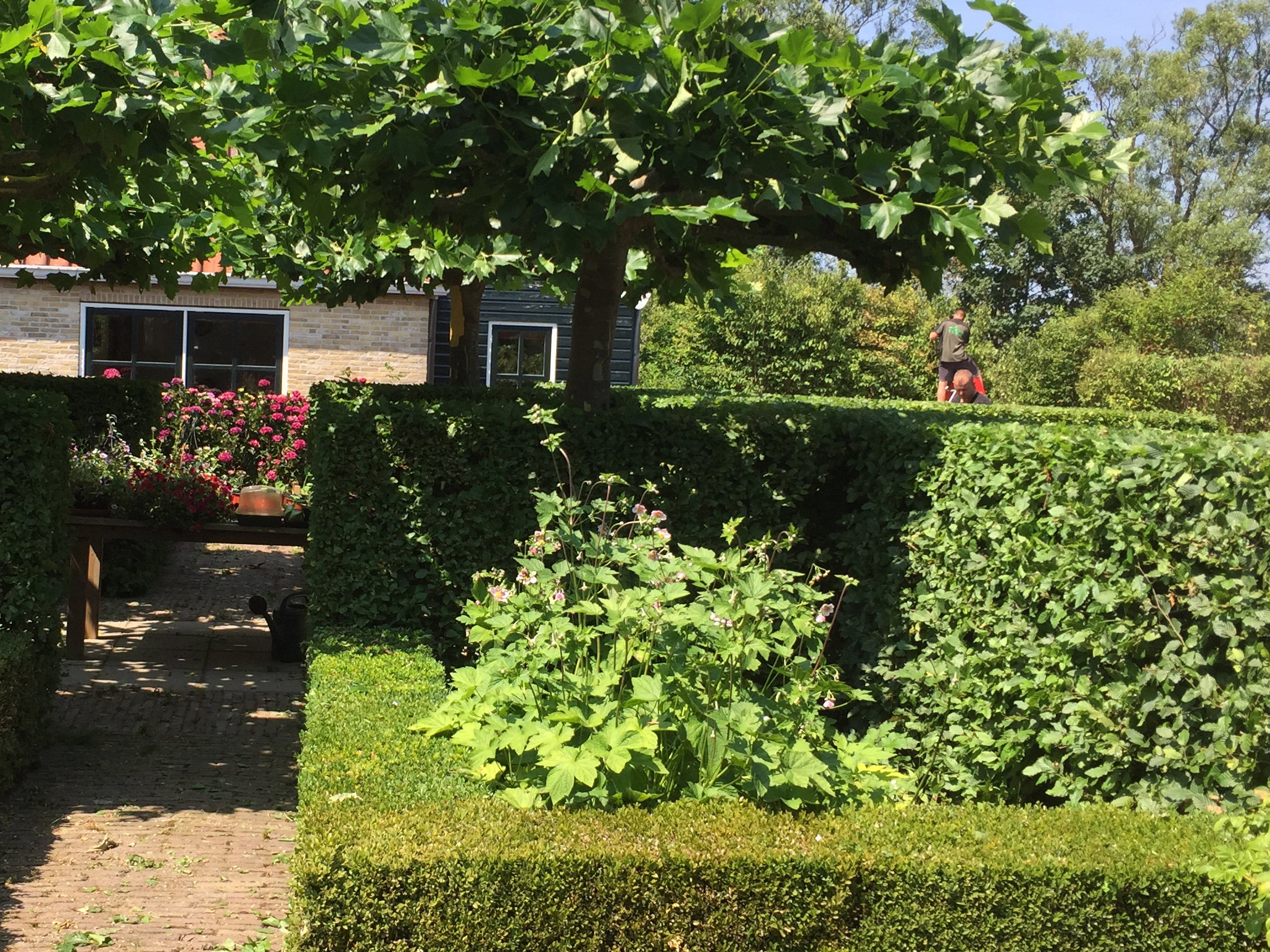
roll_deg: -2.6
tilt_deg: -3.6
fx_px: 1687
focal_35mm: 46
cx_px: 416
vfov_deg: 31.5
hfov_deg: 40.7
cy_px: 467
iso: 32
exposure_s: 1/775
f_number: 2.2
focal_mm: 4.15
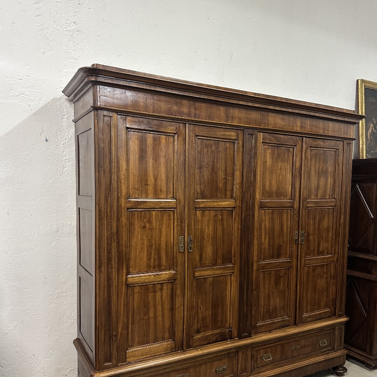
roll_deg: -1.2
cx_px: 188
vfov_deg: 55.3
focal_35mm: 29
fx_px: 357
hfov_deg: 55.6
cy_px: 220
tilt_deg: -6.1
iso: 250
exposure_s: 1/50
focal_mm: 6.86
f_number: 1.78
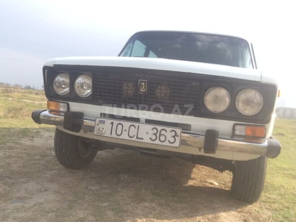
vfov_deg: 45.4
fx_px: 265
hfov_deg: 58.4
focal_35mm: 31
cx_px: 148
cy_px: 111
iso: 50
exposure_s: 1/493
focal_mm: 2.15
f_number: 2.4
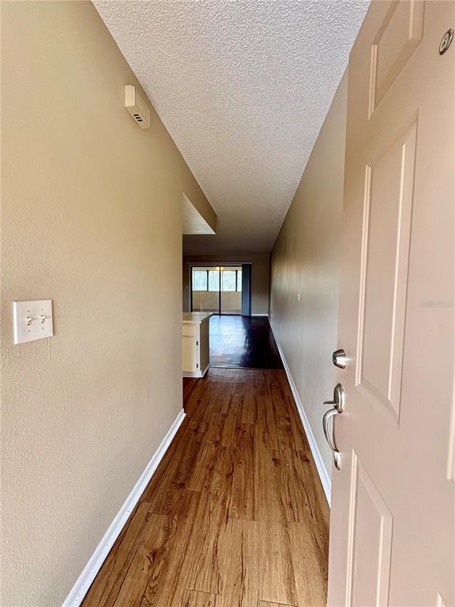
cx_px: 228
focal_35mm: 14
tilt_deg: -3.5
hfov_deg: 85.7
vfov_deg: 102.1
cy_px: 304
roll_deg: -1.1
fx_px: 245
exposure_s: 1/99
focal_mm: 2.22
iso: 160
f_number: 2.2
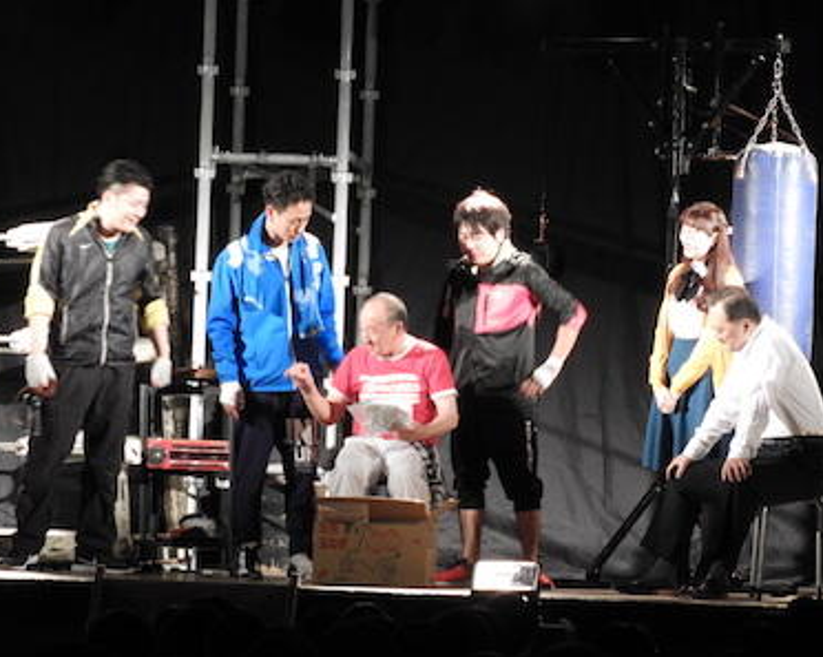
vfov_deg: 4.9
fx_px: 7667
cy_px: 330
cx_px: 407
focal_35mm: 315
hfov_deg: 6.1
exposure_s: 1/20
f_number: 5.5
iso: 800
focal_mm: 53.7
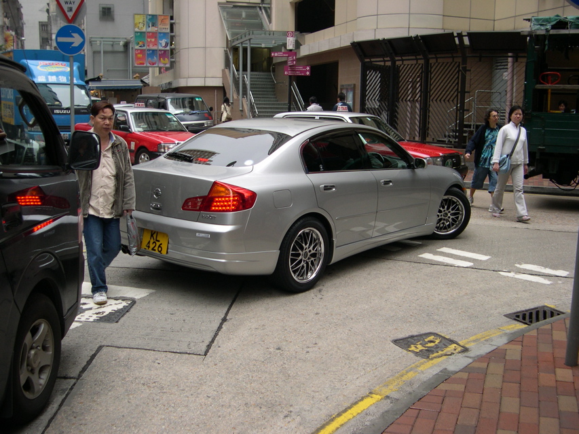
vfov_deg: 37.7
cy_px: 217
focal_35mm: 38
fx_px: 635
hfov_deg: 49.0
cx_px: 290
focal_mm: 8
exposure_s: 1/100
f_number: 2.8
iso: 100
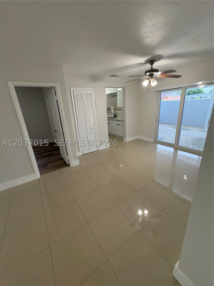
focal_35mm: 14
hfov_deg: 85.7
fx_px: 115
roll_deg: +4.0
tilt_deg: -18.7
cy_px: 143
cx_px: 107
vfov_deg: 102.1
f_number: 2.2
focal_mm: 2.22
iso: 200
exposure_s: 1/60
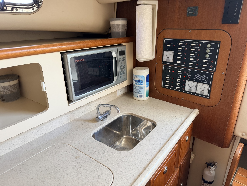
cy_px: 93
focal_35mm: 24
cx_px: 124
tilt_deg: -24.1
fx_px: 171
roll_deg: +2.2
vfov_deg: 56.8
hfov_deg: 71.6
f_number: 1.78
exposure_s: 1/104
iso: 200
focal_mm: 6.76
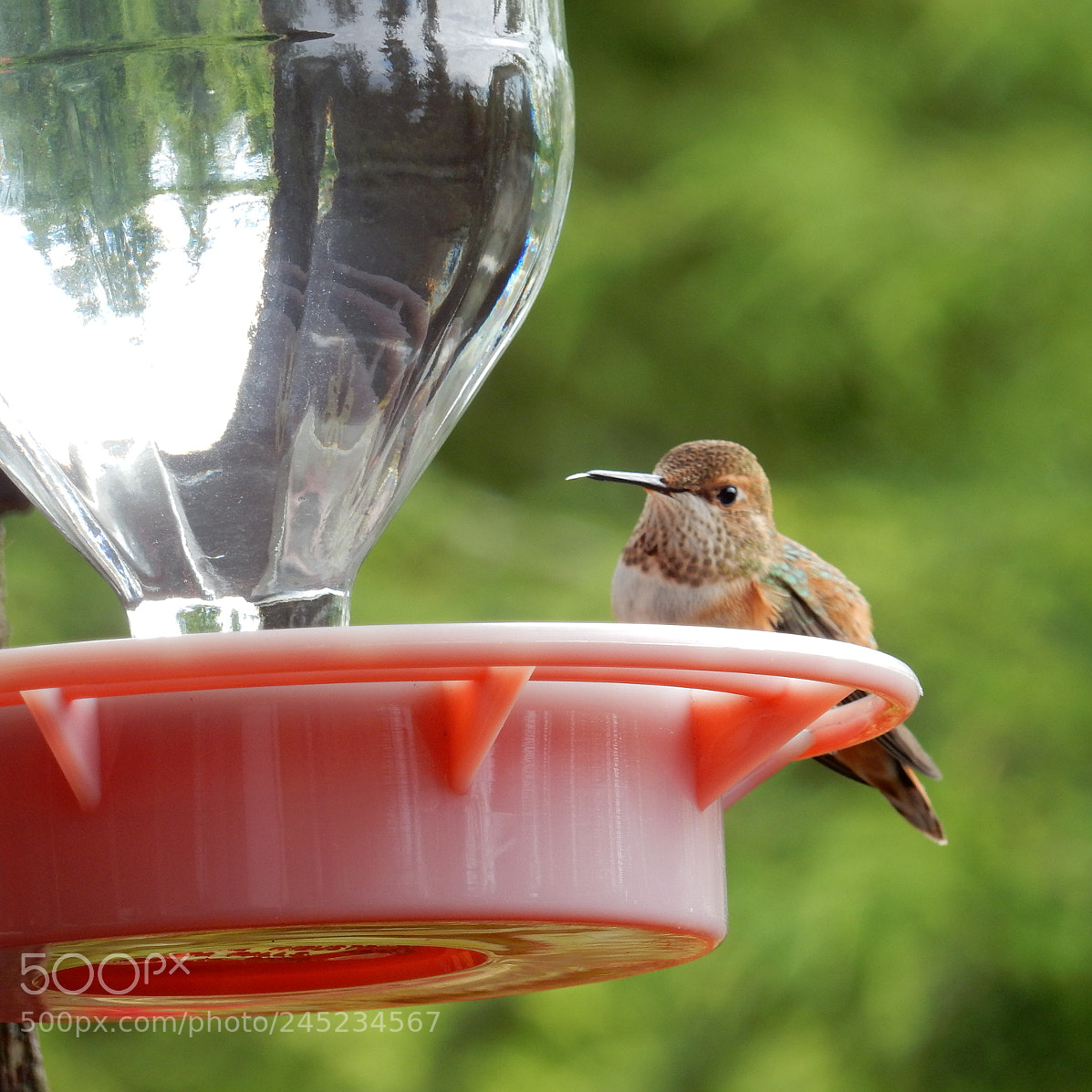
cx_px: 693
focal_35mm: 449
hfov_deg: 3.9
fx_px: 16025
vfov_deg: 3.9
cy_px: 546
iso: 125
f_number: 6.3
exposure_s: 1/100
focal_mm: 67.8
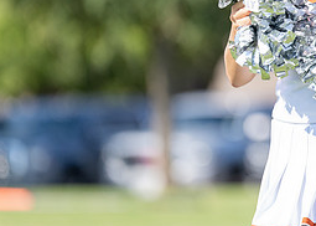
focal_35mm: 541
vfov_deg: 2.7
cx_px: 331
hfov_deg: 3.7
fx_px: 4854
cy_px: 32
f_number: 2.8
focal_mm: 200
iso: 200
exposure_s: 1/1600
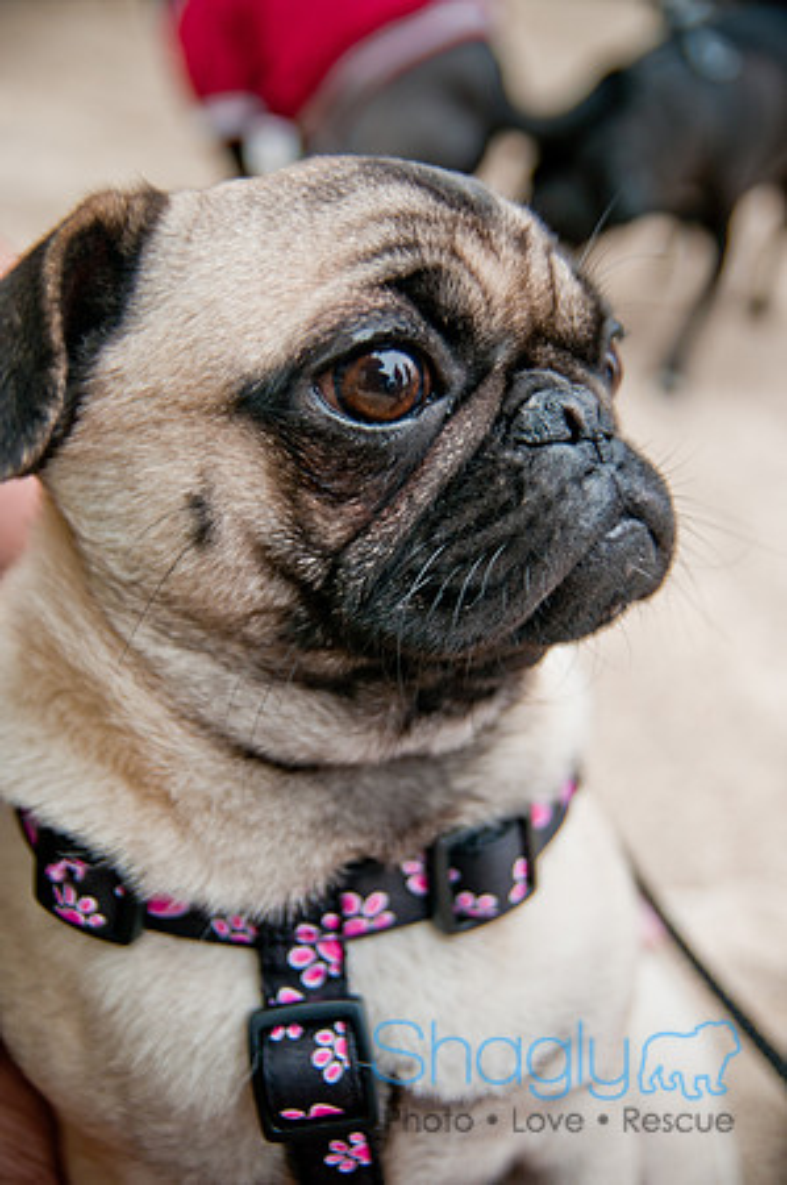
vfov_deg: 45.0
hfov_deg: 30.8
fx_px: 1430
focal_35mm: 44
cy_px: 592
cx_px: 394
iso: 200
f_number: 2.8
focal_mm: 29
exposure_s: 1/640
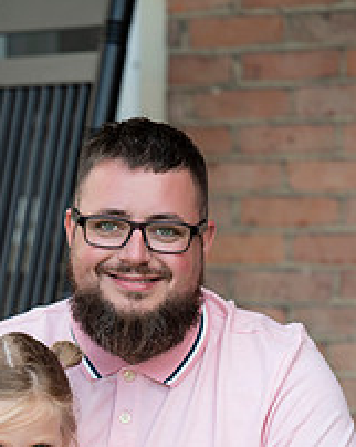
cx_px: 113
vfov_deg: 5.4
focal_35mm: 356
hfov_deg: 4.3
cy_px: 478
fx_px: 4699
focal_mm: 170
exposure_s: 1/125
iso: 200
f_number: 4
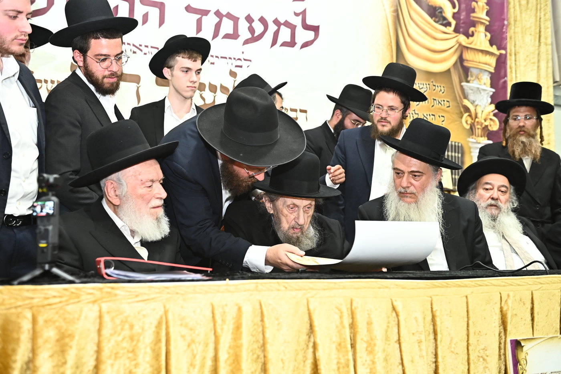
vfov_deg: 35.0
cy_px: 187
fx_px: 592
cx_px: 280
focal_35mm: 38
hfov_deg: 50.7
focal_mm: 38
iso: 1600
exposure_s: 1/200
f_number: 3.5
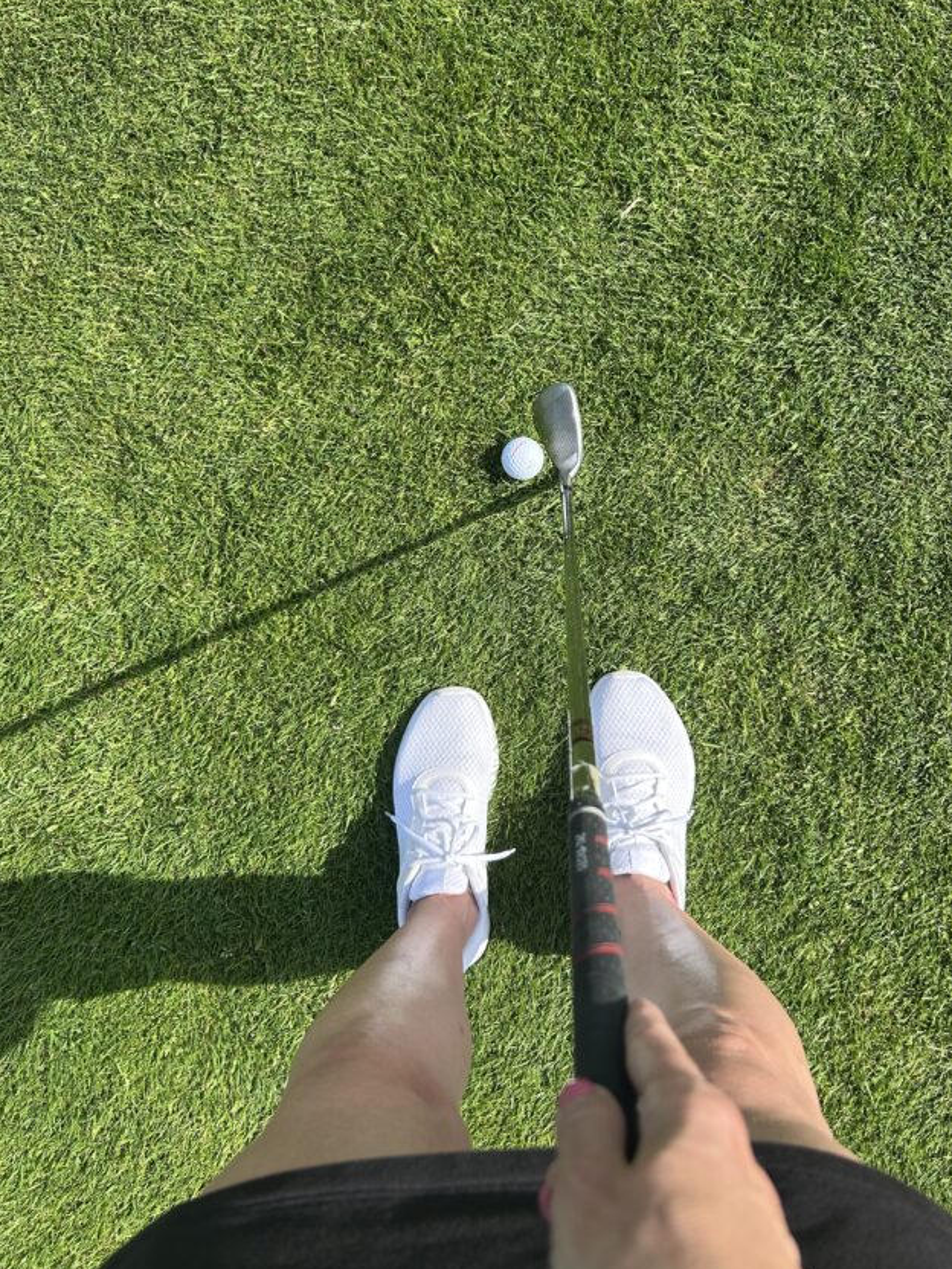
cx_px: 505
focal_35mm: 29
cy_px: 595
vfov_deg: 61.6
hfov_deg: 48.2
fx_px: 1063
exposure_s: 1/1779
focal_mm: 5.7
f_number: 1.5
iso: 50
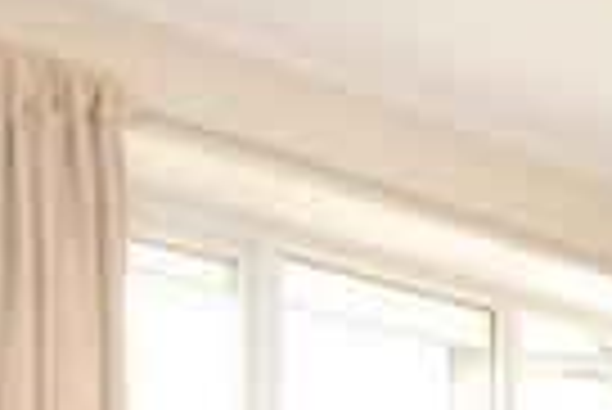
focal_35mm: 72
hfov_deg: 26.4
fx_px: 1225
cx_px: 628
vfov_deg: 14.9
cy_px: 863
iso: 125
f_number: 3.5
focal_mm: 10
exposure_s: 1/15
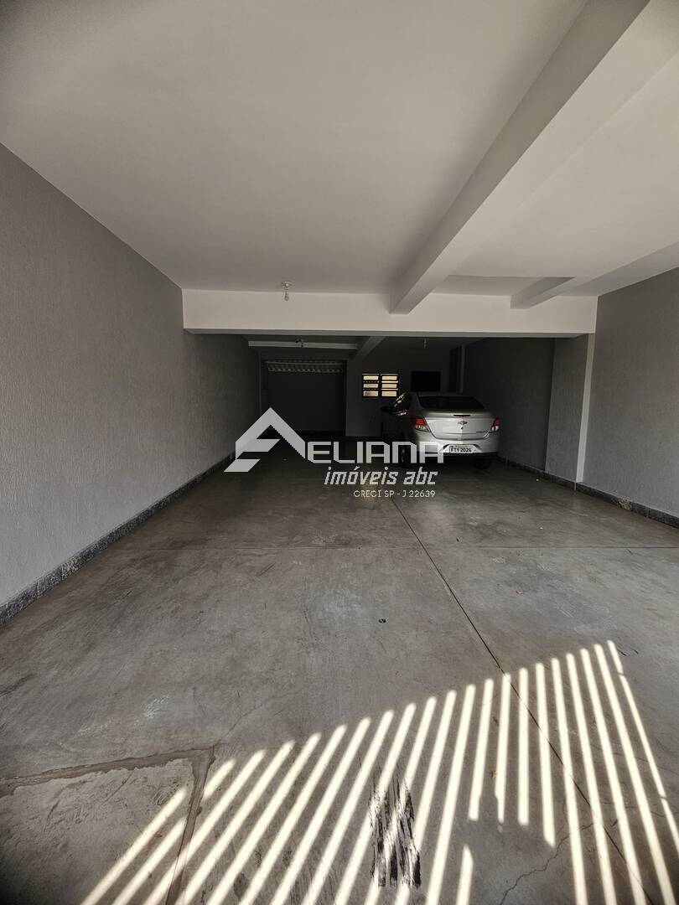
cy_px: 452
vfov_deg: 106.2
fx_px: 340
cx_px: 340
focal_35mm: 13
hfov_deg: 89.9
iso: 50
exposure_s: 1/178
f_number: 2.2
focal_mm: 2.2
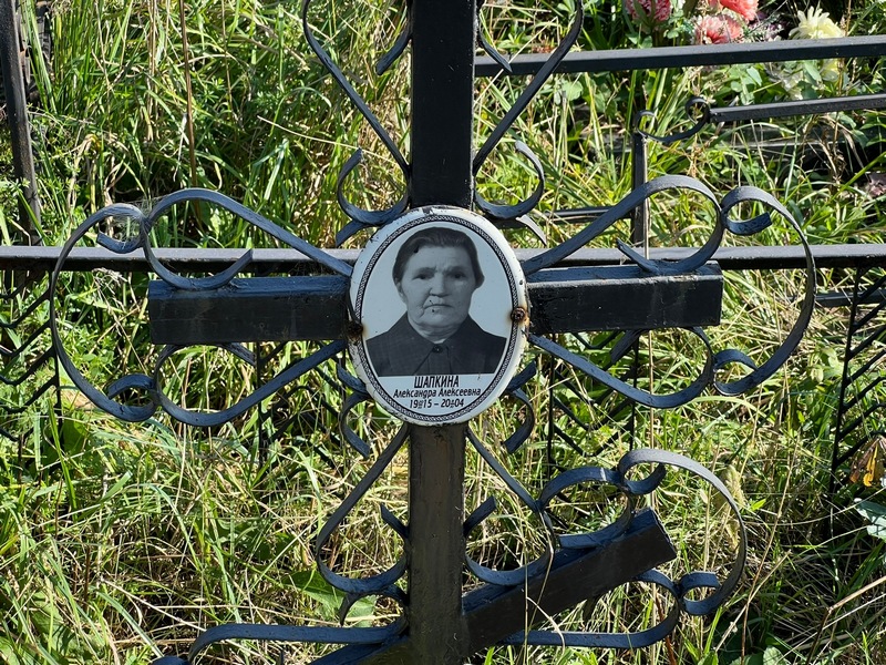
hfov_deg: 25.3
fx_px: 1971
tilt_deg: -27.4
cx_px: 443
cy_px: 332
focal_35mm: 77
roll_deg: +0.8
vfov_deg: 19.1
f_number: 2.8
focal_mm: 9
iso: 32
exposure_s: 1/216
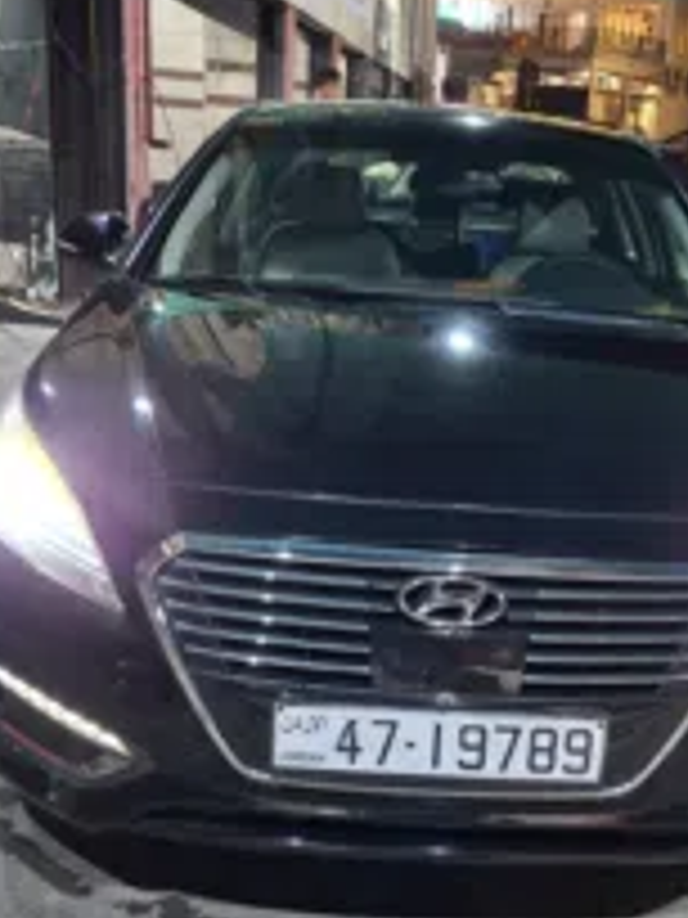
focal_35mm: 45
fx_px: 1193
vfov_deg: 41.3
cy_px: 648
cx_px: 445
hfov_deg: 32.0
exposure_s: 1/25
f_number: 1.8
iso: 400
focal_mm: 5.54
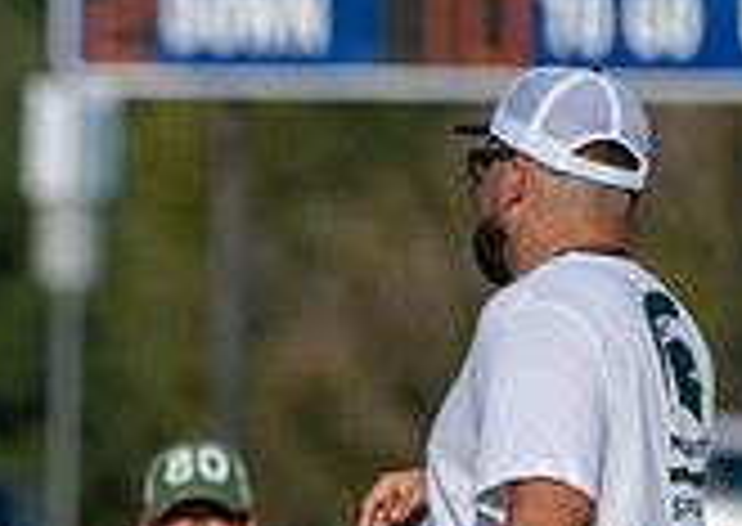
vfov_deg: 0.8
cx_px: -508
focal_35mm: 1689
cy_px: 655
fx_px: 35506
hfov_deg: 1.2
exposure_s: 1/2000
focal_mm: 400
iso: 250
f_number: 5.6
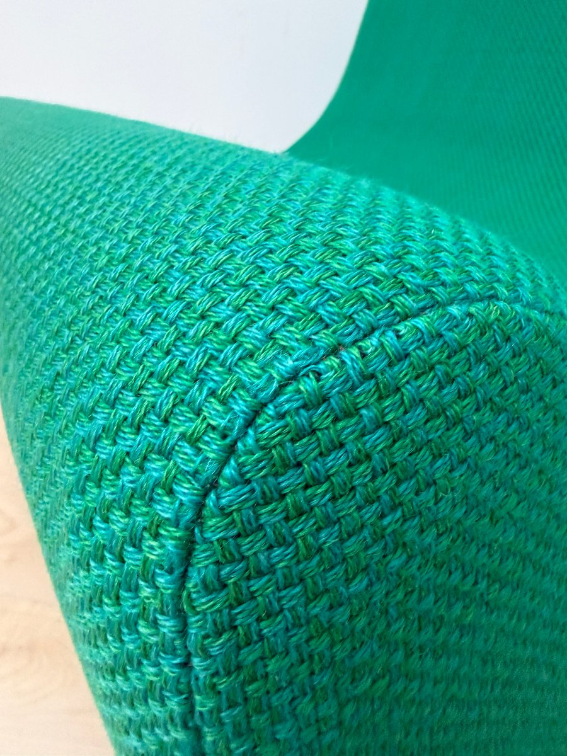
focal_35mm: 24
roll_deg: -0.5
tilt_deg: -21.9
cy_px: 378
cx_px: 284
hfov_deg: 56.8
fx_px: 524
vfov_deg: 71.6
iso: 500
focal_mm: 2.22
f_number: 2.2
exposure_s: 1/50
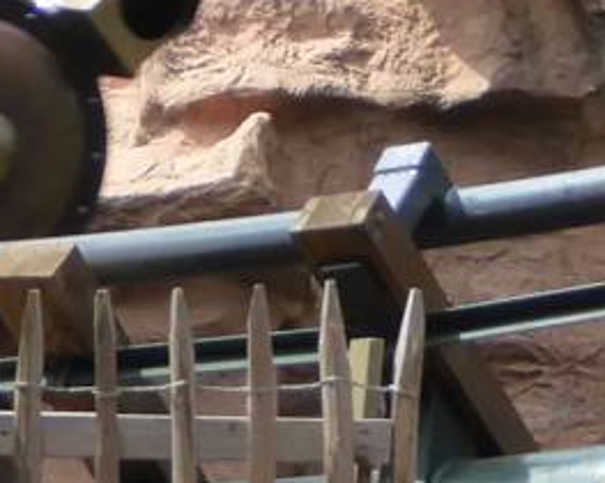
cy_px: -391
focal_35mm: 285
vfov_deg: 5.3
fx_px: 5099
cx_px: 350
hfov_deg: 6.8
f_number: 4.2
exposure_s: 1/250
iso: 250
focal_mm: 10.3
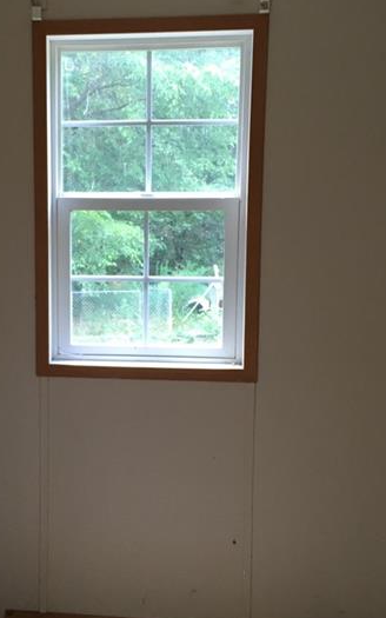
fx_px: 758
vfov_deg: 44.4
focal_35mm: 45
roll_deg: -0.9
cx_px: 84
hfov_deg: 28.1
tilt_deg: -6.0
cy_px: 297
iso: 32
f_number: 2.2
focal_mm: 4.15
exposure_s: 1/30
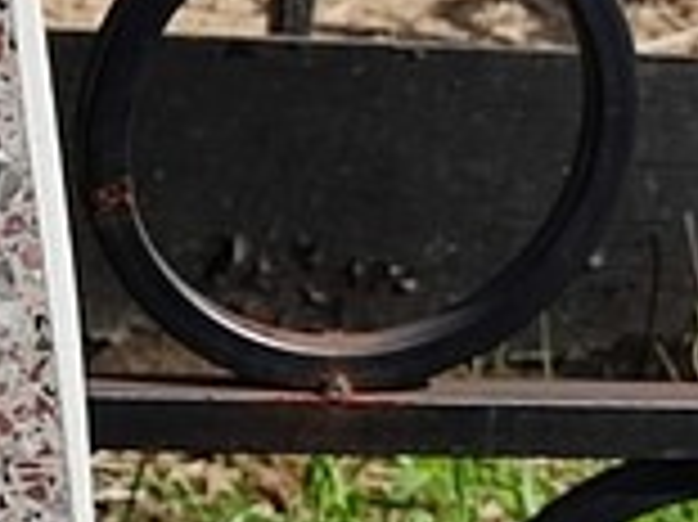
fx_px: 2599
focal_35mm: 129
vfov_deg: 11.0
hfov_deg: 12.8
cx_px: -806
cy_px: -302
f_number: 1.9
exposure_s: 1/651
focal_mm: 6.04
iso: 50
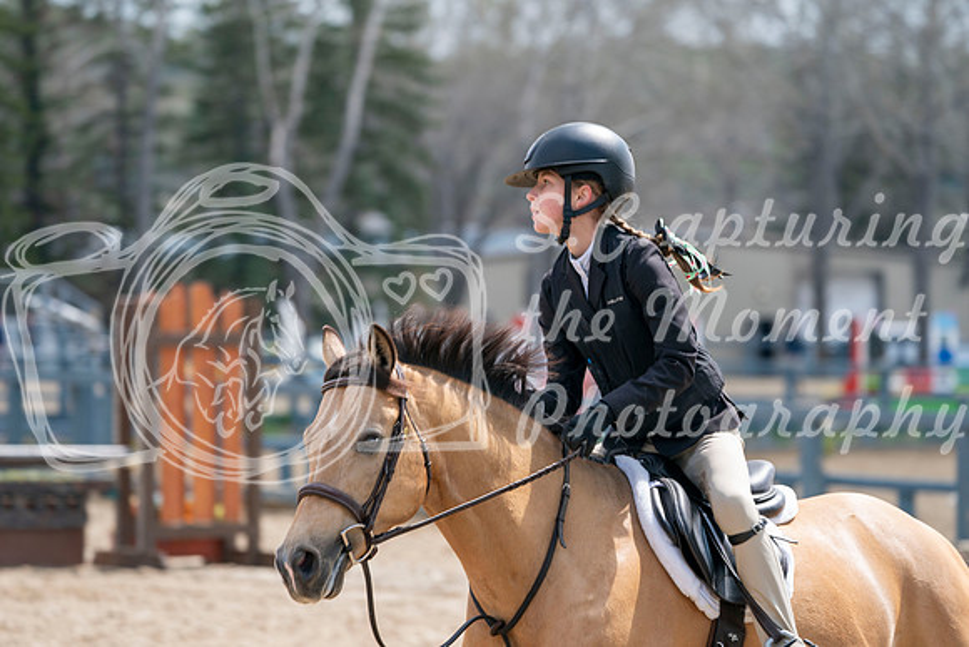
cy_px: 324
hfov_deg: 9.2
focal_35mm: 224
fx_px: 6030
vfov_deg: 6.1
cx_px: 484
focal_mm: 224
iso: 160
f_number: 5.6
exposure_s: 1/250
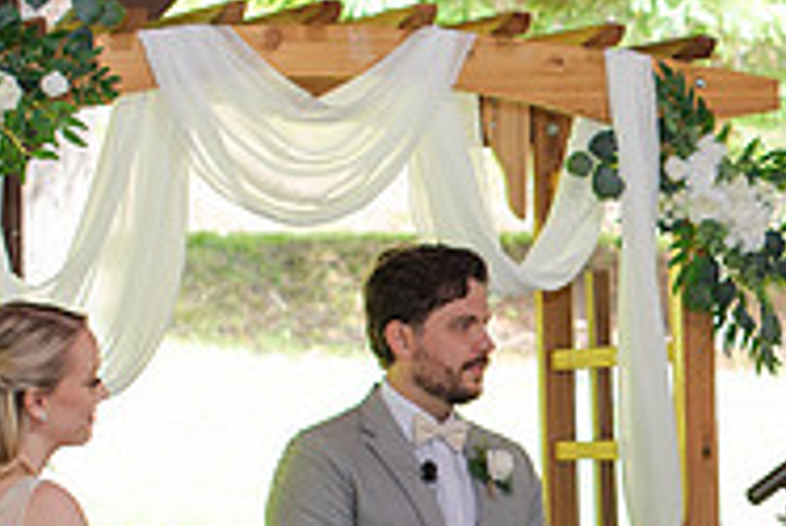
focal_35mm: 205
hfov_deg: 9.9
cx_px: 980
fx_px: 4479
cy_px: 461
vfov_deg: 6.7
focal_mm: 50
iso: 180
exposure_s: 1/200
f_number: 3.5
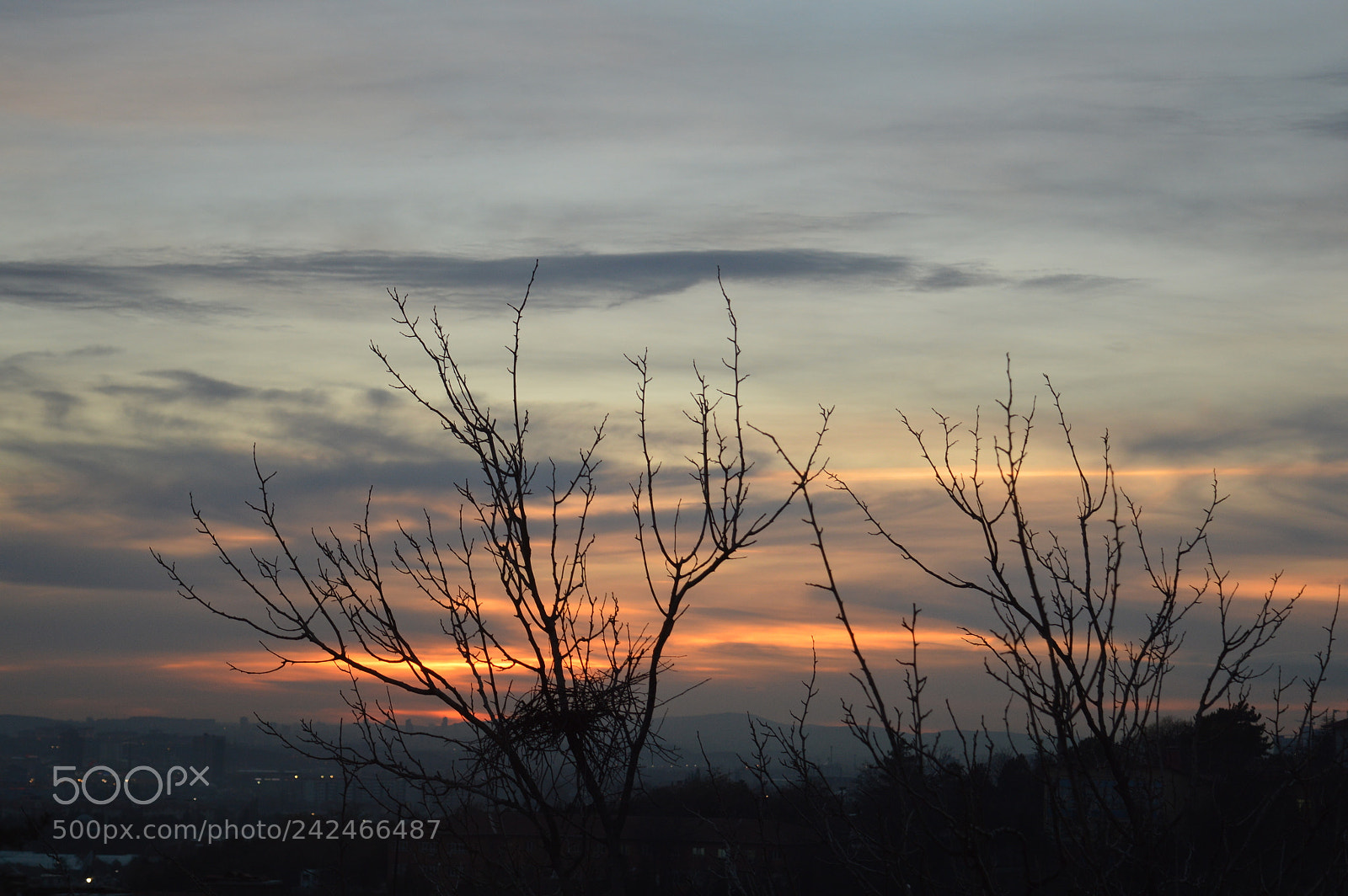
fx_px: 2918
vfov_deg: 17.5
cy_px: 448
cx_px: 674
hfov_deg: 26.0
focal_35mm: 78
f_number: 5.6
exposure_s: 1/125
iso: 280
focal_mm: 52
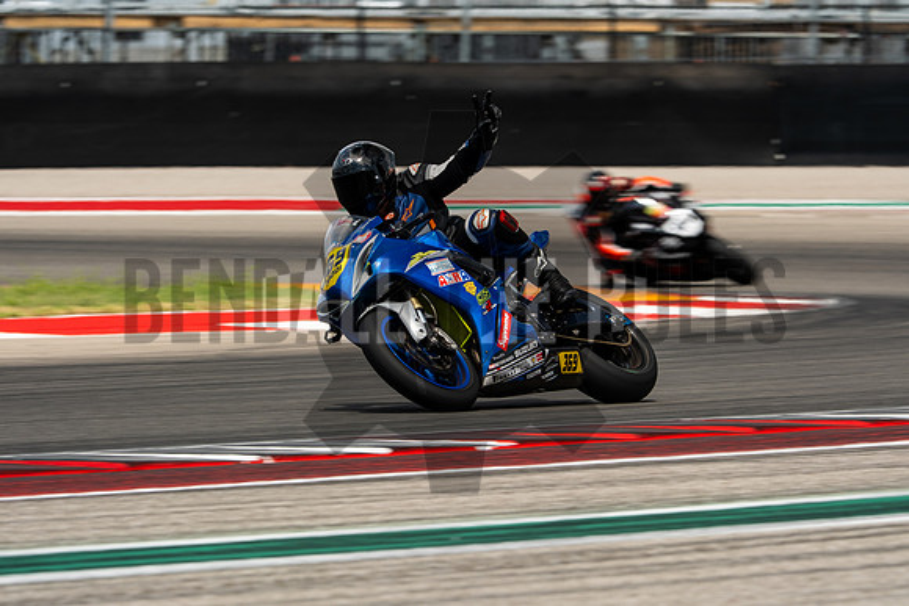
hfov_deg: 4.9
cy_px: 303
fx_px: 10607
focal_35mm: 420
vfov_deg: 3.3
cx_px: 454
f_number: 7.1
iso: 160
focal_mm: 280
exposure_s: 1/250
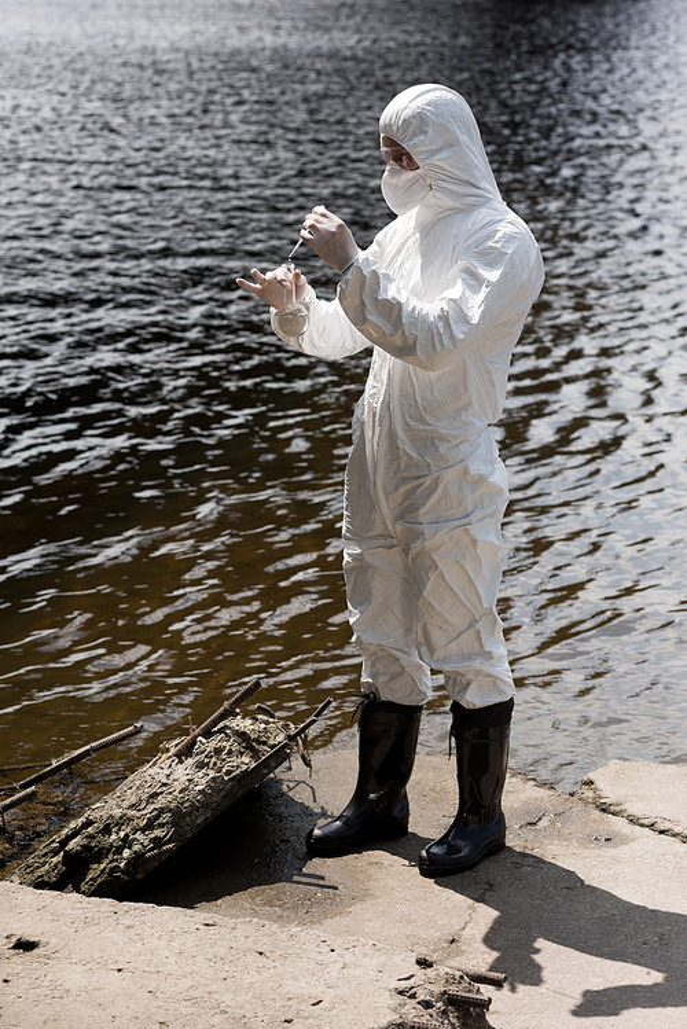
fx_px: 2431
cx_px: 344
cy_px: 514
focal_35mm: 85
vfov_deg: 23.9
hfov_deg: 16.1
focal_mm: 85
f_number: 5
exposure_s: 1/4000
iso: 320
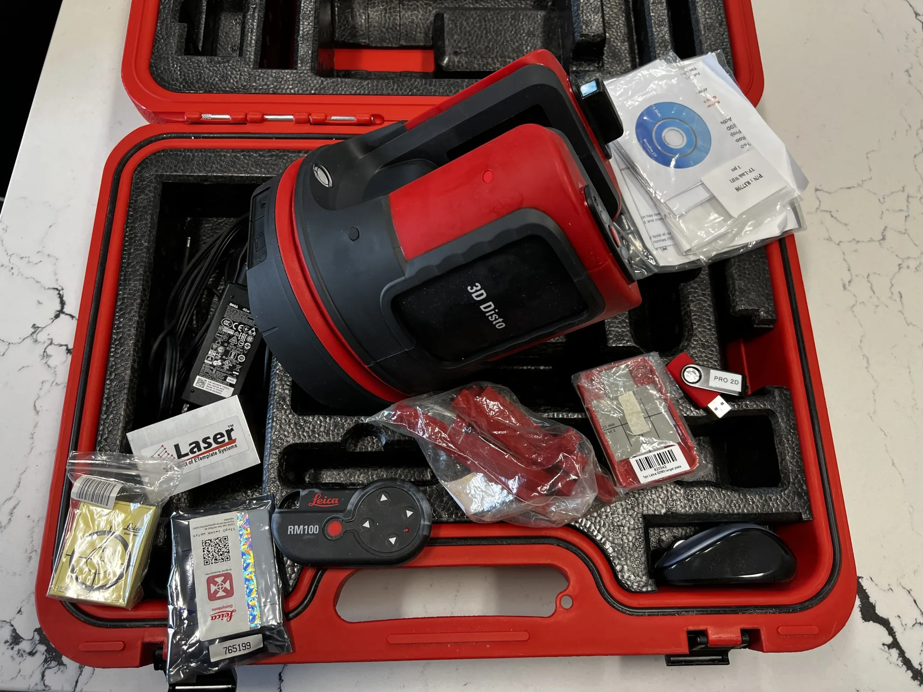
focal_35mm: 26
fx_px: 693
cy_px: 346
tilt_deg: -72.0
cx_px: 462
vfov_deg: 53.1
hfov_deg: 67.3
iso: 80
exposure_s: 1/120
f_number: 1.5
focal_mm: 5.7
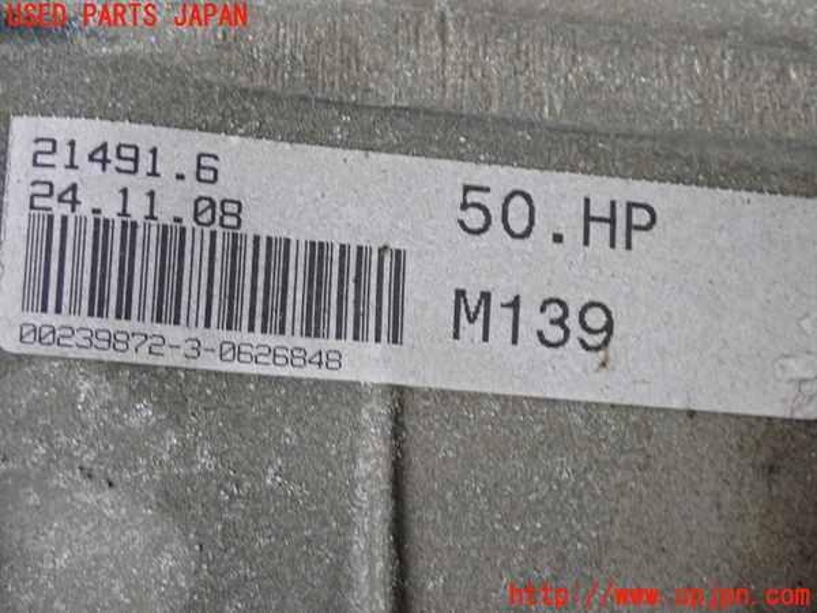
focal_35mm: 82
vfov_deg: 18.0
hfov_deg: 23.8
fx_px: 1935
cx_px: 408
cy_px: 306
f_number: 4.3
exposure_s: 1/80
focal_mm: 14.62
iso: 250
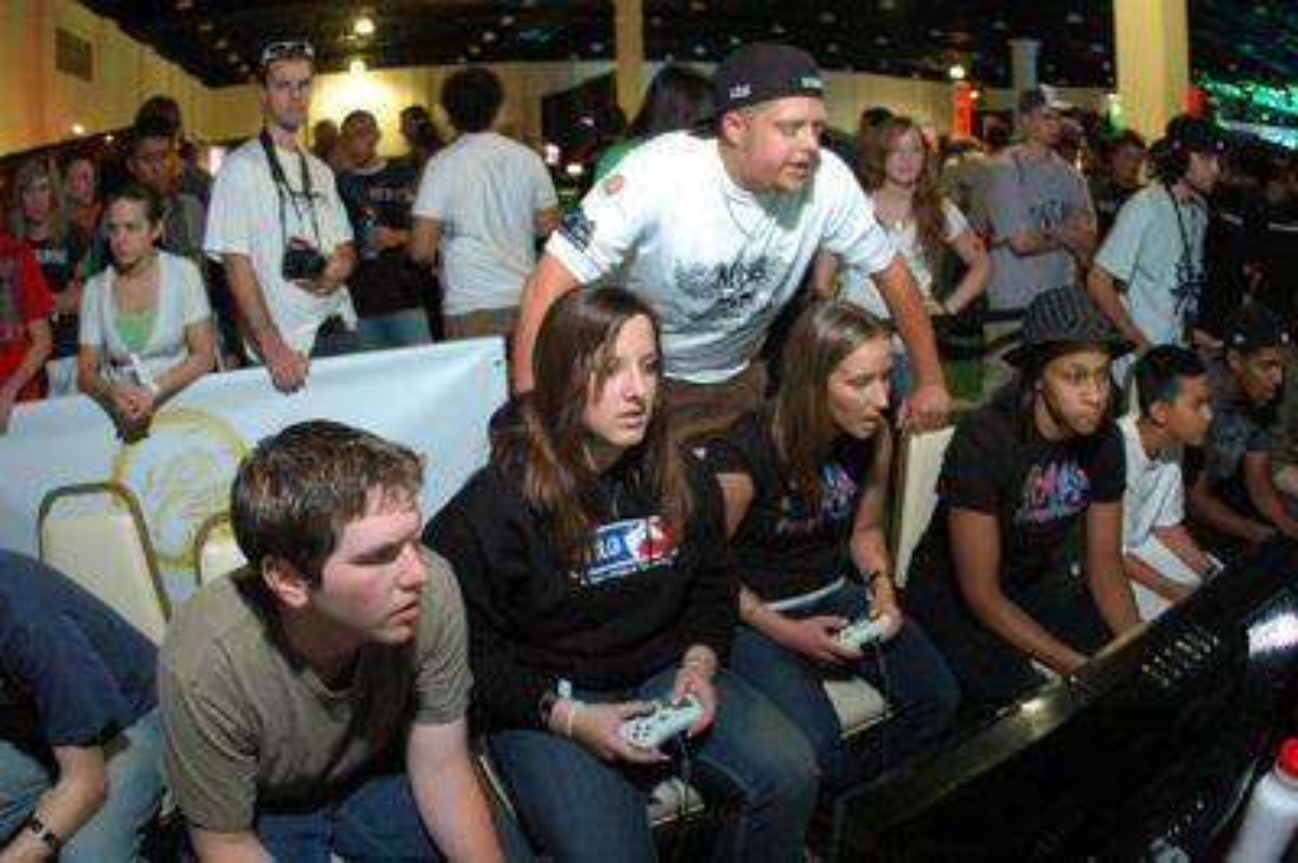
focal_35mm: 22
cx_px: 649
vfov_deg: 56.1
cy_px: 432
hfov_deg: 77.4
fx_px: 811
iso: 800
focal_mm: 15
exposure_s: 1/8
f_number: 3.2
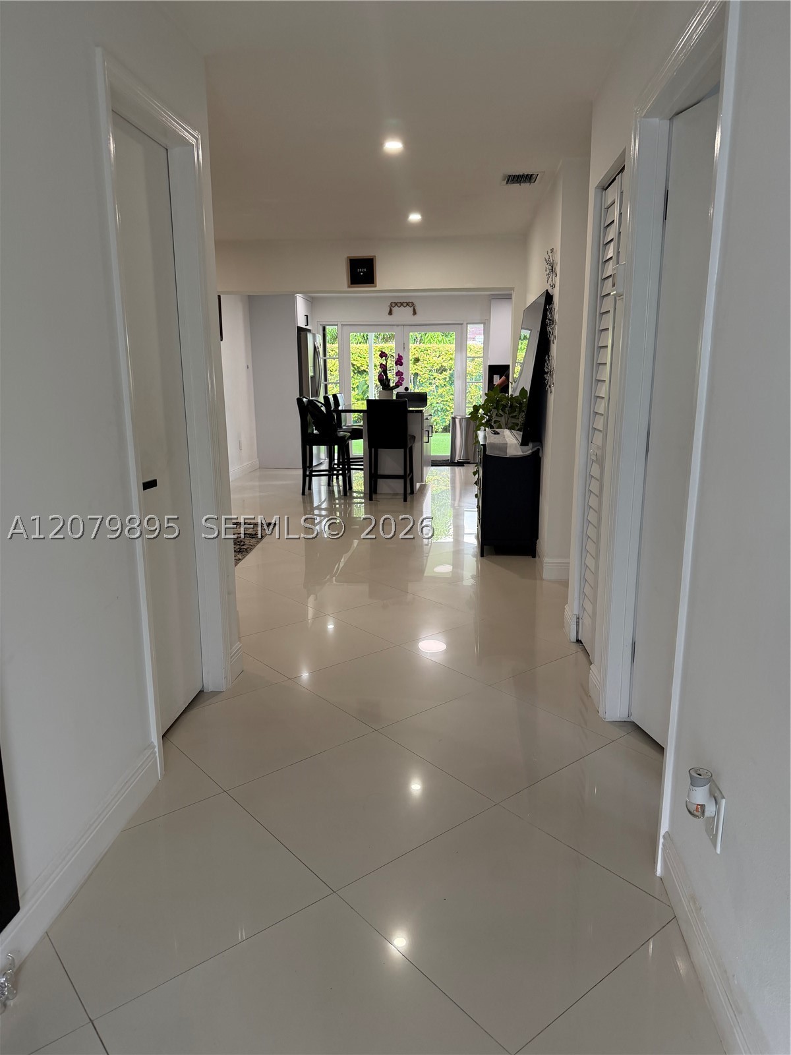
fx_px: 731
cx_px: 396
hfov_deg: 56.8
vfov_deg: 71.6
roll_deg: -0.5
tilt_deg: -12.6
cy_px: 528
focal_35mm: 24
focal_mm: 6.76
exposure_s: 1/60
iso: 160
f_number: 1.78
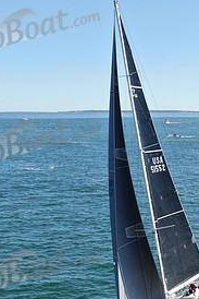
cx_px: 164
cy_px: 194
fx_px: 547
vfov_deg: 30.3
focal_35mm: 66
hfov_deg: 20.4
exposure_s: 1/1000
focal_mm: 5.22
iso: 100
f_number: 3.1
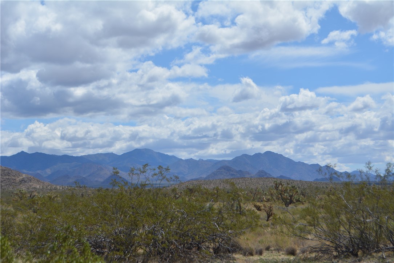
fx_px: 903
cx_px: 197
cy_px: 132
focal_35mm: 82
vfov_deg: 16.6
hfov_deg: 24.6
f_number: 8
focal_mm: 55
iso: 400
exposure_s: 1/2000
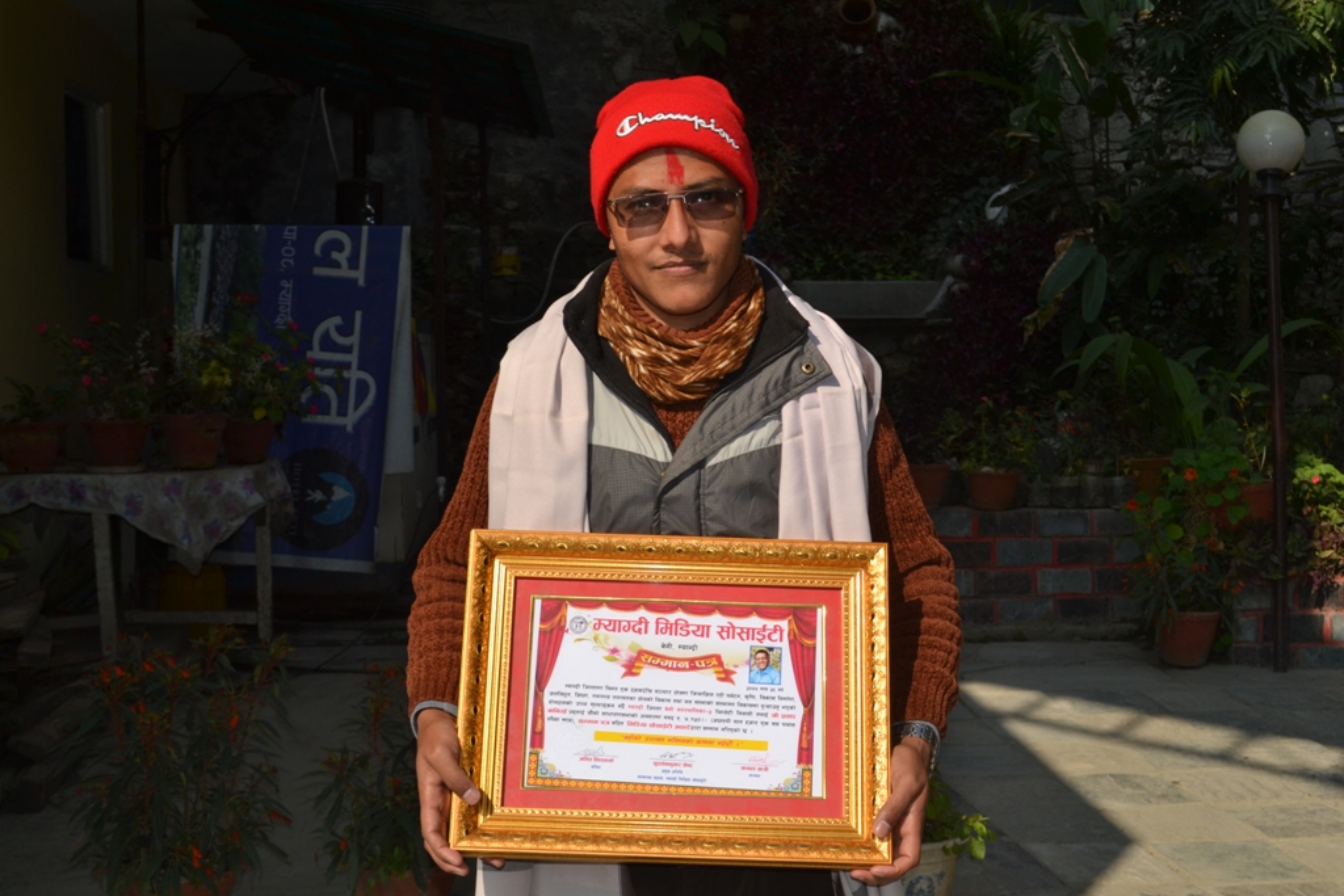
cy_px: 448
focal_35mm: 45
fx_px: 1680
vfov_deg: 29.9
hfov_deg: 43.6
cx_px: 672
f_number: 10
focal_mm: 30
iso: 100
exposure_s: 1/200
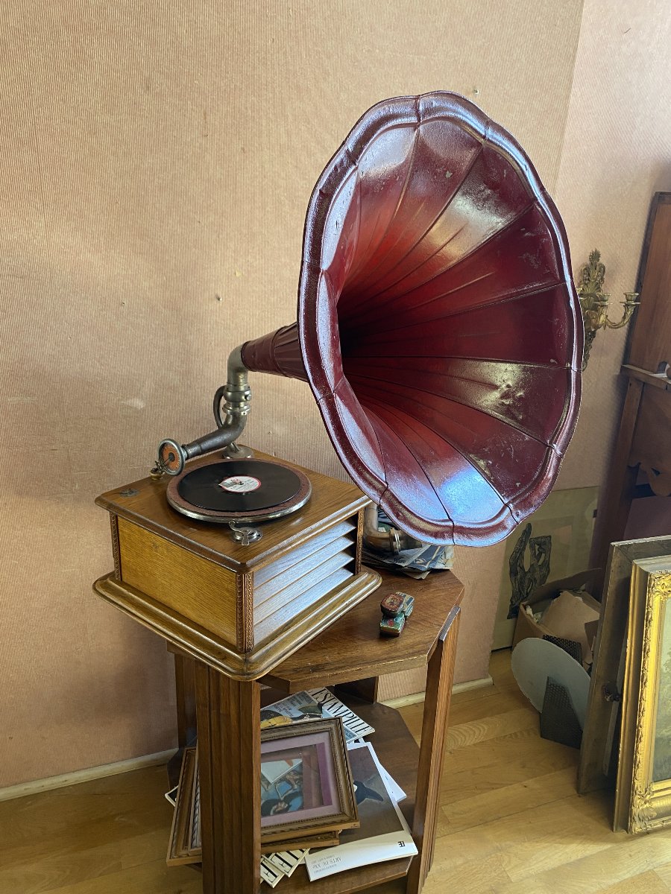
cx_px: 336
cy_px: 447
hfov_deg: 53.1
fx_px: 672
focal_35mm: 26
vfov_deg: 67.3
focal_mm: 4.25
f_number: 1.8
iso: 80
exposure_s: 1/50
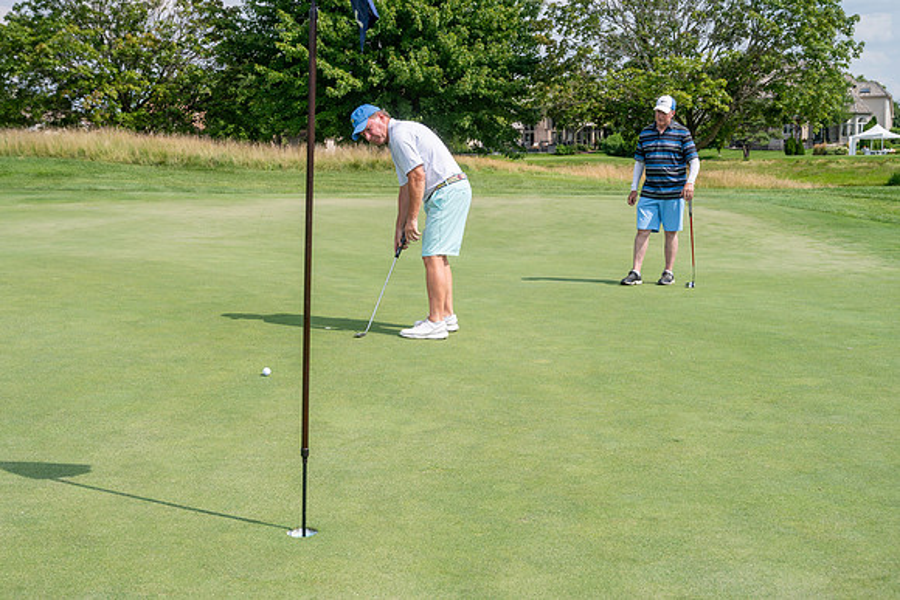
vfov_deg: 29.2
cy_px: 300
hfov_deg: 42.6
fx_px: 1153
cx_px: 450
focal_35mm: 46
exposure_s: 1/1600
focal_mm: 46
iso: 250
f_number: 6.3
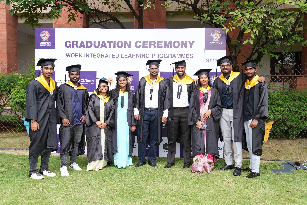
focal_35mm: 34
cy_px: 102
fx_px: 290
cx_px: 154
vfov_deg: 38.9
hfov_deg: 55.8
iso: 400
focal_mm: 34
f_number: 2.8
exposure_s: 1/1000
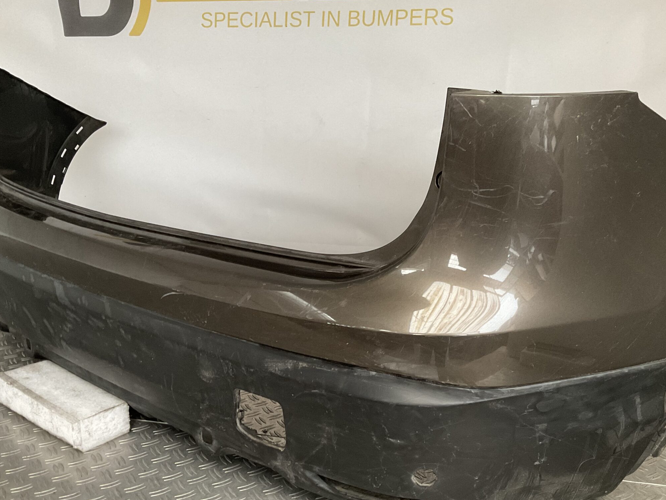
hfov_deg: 50.1
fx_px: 712
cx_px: 342
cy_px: 312
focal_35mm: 37
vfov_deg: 38.4
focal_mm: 3
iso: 160
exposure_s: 1/50
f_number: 1.8
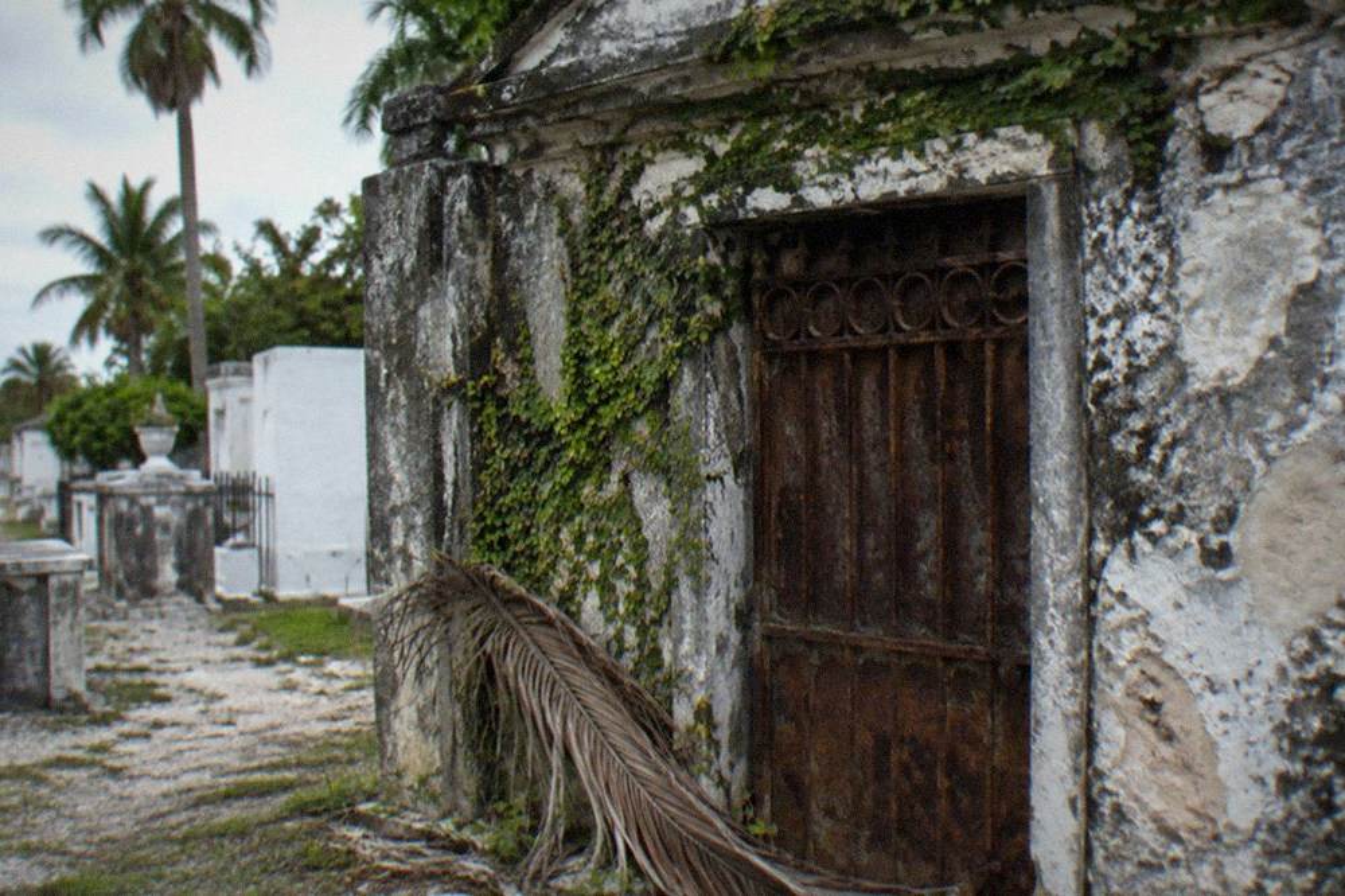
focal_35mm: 70
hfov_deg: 28.9
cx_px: 672
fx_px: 2614
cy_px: 448
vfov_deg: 19.4
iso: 320
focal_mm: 70
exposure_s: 1/400
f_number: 4.5
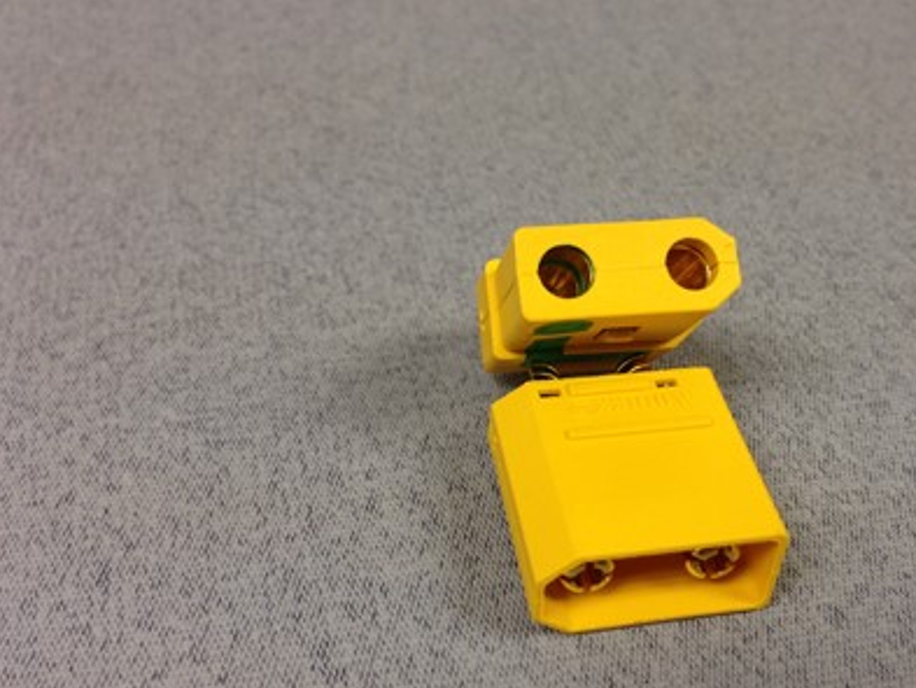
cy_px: 400
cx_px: 548
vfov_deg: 34.3
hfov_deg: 44.6
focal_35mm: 42
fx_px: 1112
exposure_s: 1/30
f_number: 2.4
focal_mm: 4.12
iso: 50
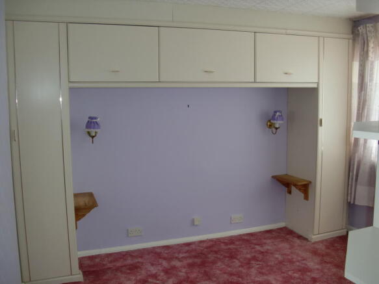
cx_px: 190
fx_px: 394
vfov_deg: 39.6
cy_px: 142
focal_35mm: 36
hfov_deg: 51.4
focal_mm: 6.3
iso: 125
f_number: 2.8
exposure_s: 1/60
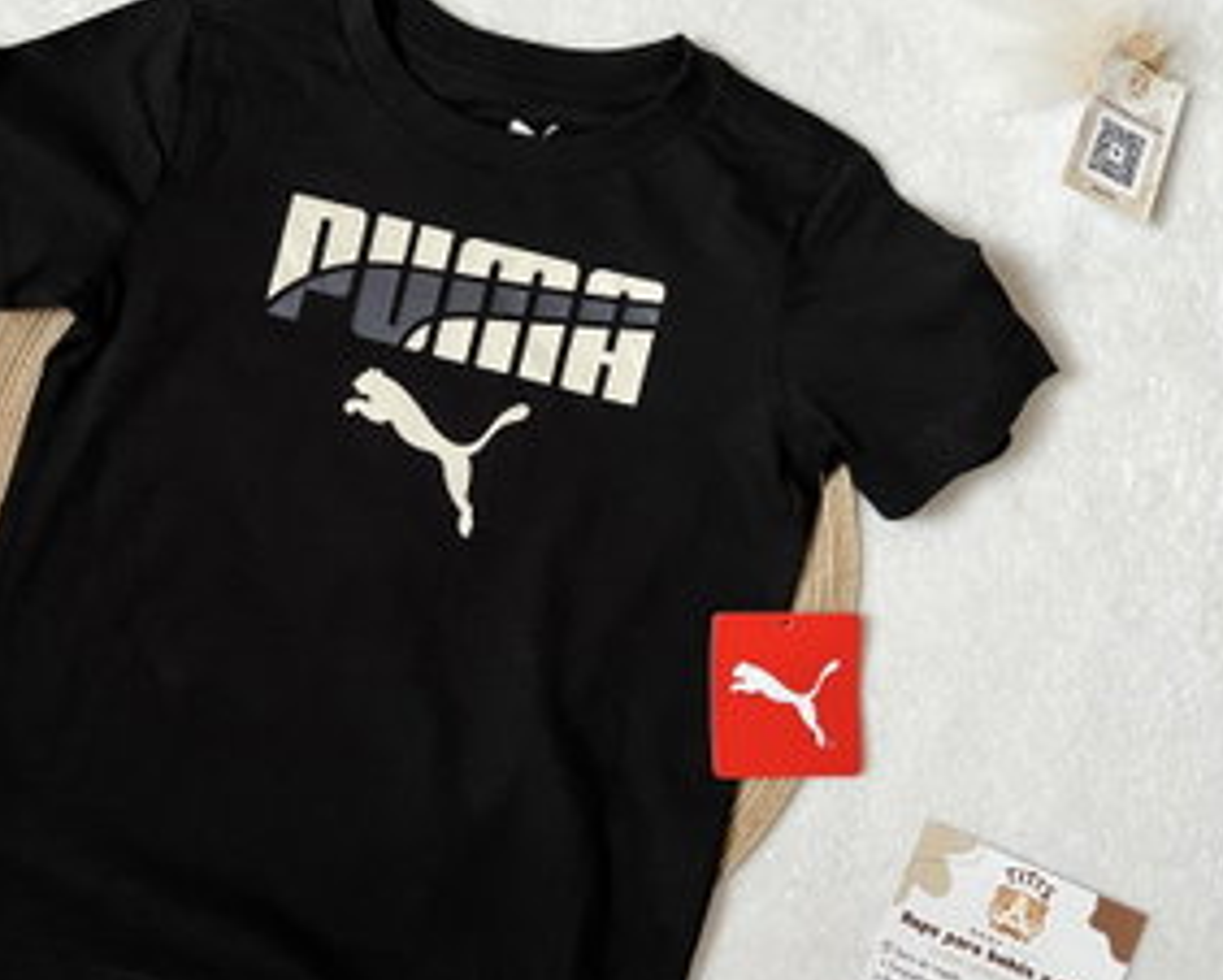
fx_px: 1304
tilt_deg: -88.1
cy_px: 473
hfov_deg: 49.0
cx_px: 369
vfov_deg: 41.2
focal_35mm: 36
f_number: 1.6
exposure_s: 1/41
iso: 500
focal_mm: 5.1
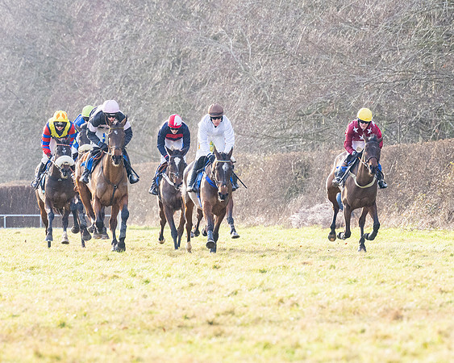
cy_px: 189
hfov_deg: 4.6
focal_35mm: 420
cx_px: 316
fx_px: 5637
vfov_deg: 3.7
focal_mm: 190
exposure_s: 1/1250
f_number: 5
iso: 800
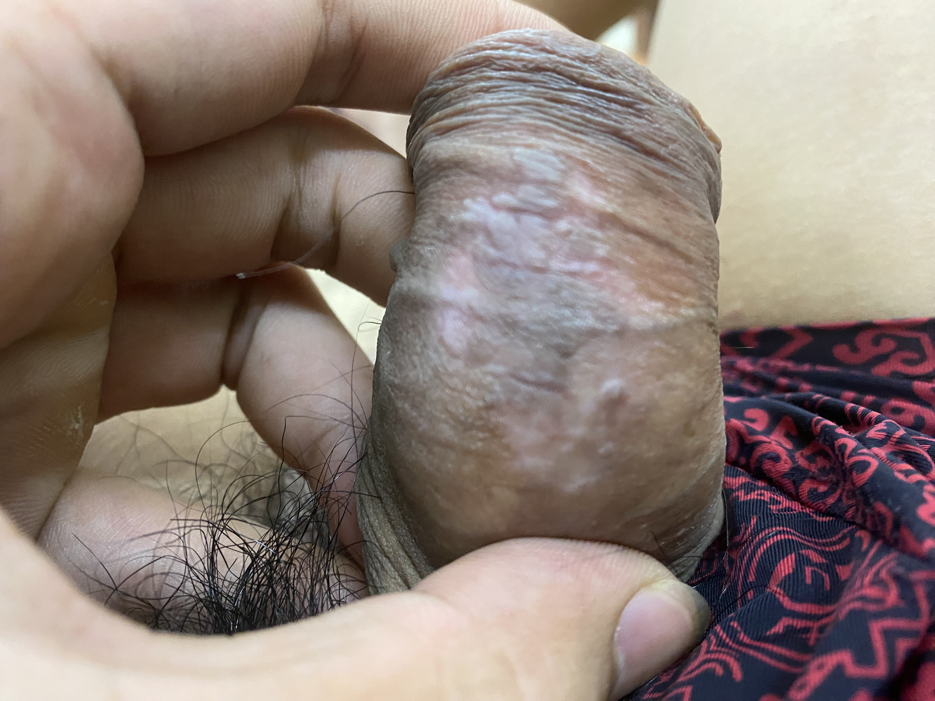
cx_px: 468
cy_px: 350
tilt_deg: -36.2
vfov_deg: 53.1
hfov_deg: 67.3
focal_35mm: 26
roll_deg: +12.5
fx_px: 702
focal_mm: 4.25
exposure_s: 1/36
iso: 640
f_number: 1.8
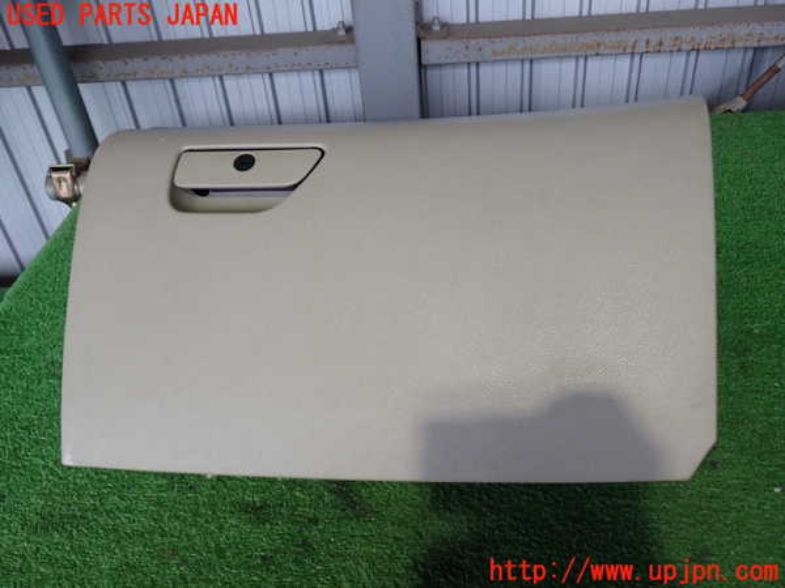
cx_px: 392
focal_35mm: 32
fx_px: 726
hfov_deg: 56.8
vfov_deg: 44.2
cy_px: 294
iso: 200
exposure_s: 1/40
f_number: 2.4
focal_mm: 5.79
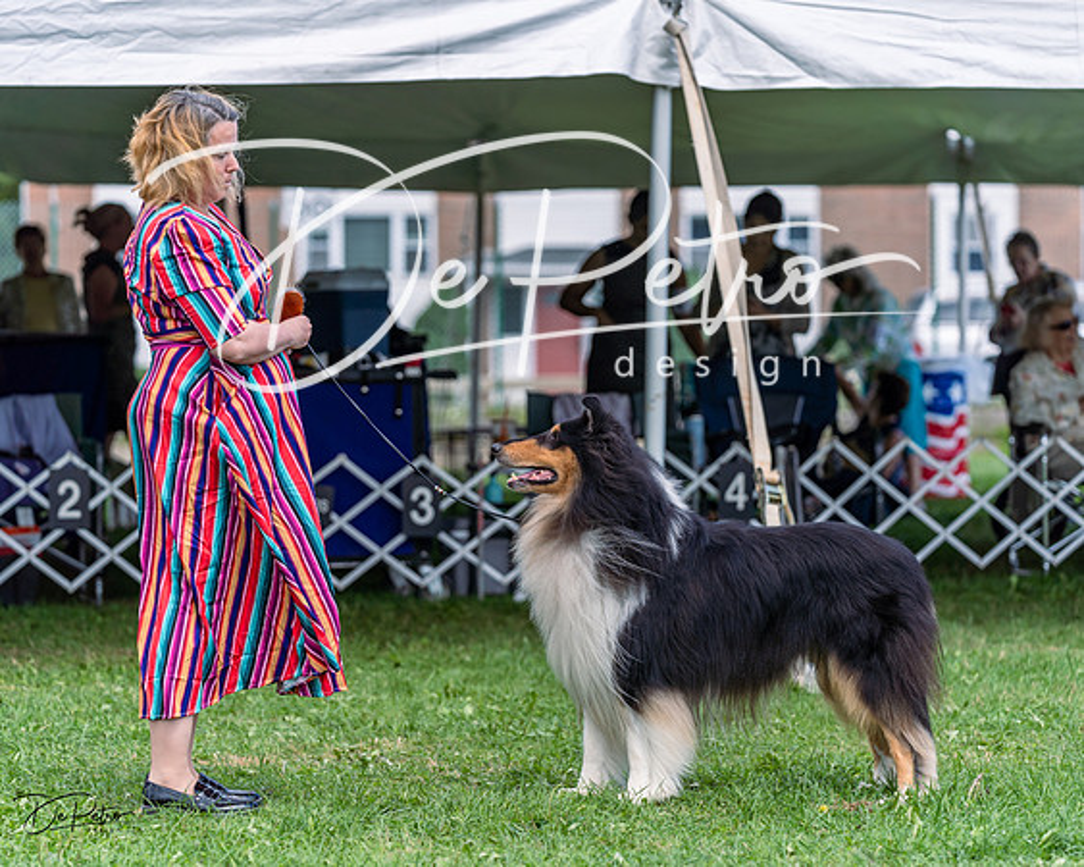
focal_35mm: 141
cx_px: 542
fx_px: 4515
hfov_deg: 13.7
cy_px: 434
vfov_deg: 11.0
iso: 100
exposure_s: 1/1000
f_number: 3.5
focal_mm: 125
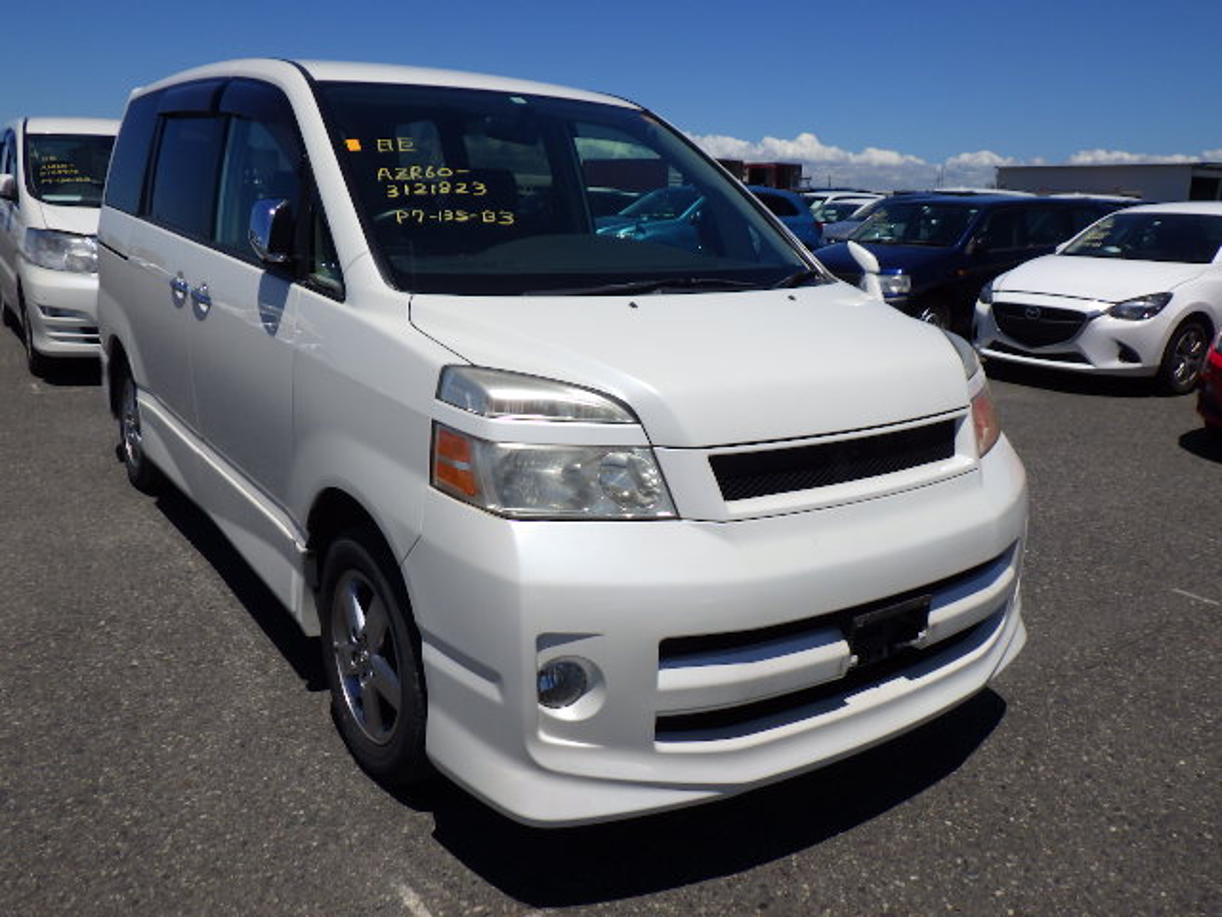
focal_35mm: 28
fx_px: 988
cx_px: 611
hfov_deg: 63.4
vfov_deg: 49.7
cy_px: 458
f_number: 4.2
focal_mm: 5
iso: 125
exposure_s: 1/2500
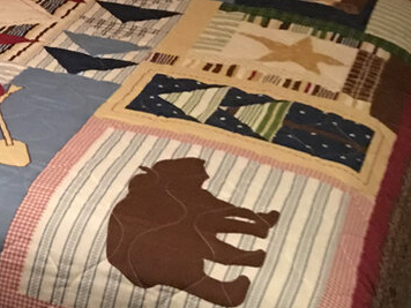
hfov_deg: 15.0
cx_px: -326
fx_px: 1354
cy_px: -29
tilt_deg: -15.4
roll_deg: -0.6
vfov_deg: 12.8
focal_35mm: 114
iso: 100
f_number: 2.2
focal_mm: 4.15
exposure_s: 1/4
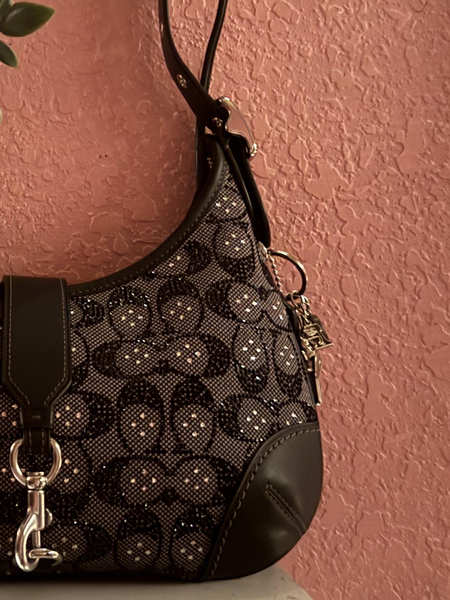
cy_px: 190
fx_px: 988
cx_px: 47
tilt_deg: +8.5
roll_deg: -1.9
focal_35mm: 57
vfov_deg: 33.4
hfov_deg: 24.9
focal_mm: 6.76
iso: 1250
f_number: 1.78
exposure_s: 1/9
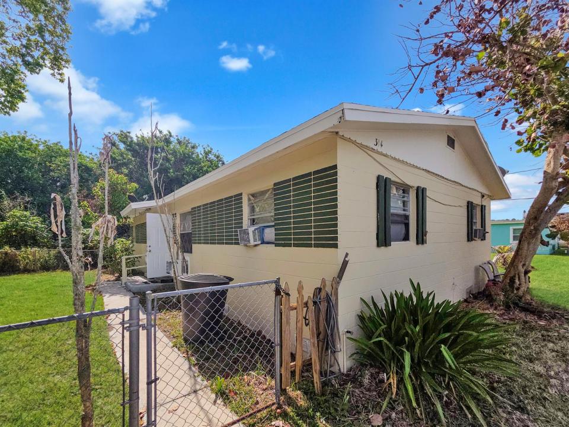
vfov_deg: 89.9
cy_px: 214
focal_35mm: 13
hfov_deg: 106.2
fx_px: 214
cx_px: 284
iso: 50
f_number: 2.2
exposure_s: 1/3001
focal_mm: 2.2
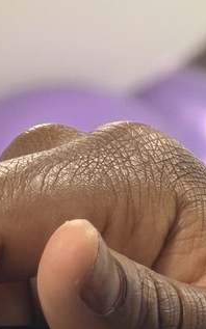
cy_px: 514
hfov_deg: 1.9
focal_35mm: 685
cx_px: 27
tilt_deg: -3.5
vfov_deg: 3.1
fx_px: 6156
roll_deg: +1.1
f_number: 2.8
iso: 320
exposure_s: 1/60
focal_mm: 16.89
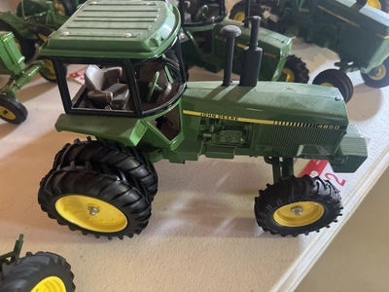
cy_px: 146
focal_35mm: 24
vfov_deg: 56.8
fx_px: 270
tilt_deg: -47.3
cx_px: 194
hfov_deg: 71.6
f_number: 1.78
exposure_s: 1/40
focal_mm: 6.76
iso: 1000
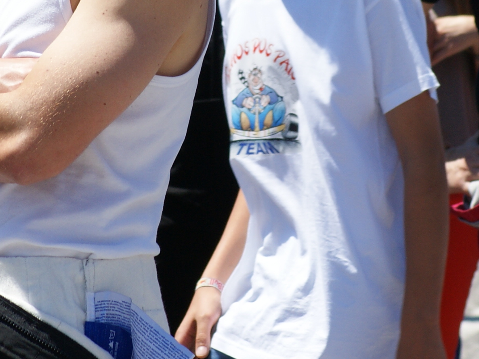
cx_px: 290
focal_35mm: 586
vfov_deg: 2.5
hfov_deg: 3.4
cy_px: -79
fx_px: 8108
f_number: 6.3
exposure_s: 1/400
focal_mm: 105
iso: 100
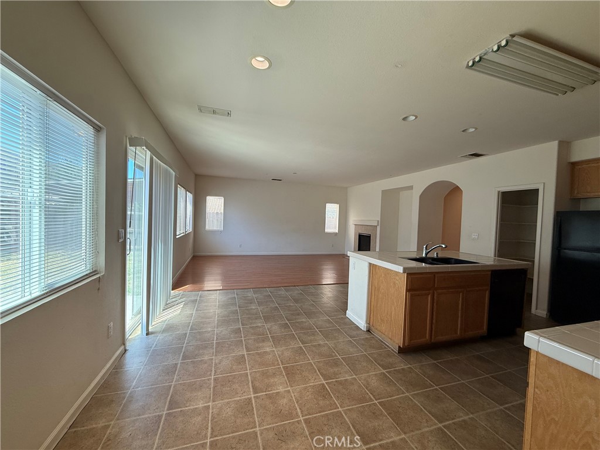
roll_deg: -2.4
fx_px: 243
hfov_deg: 102.1
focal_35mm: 14
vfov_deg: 85.7
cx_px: 300
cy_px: 225
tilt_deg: -1.7
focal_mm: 2.22
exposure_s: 1/120
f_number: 2.2
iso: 80
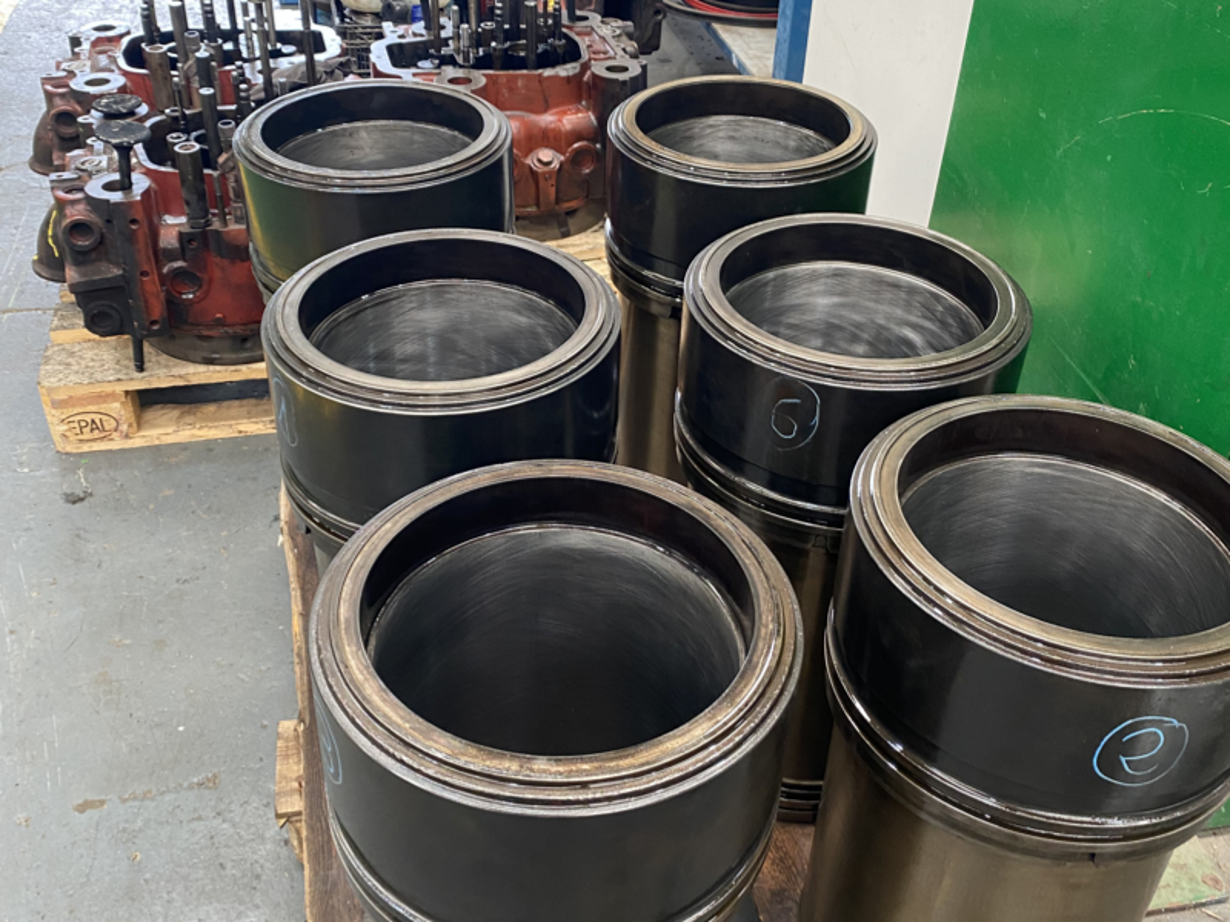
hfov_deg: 67.3
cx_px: 615
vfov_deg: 53.1
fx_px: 924
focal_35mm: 26
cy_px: 461
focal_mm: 4.2
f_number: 1.8
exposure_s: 1/92
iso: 125
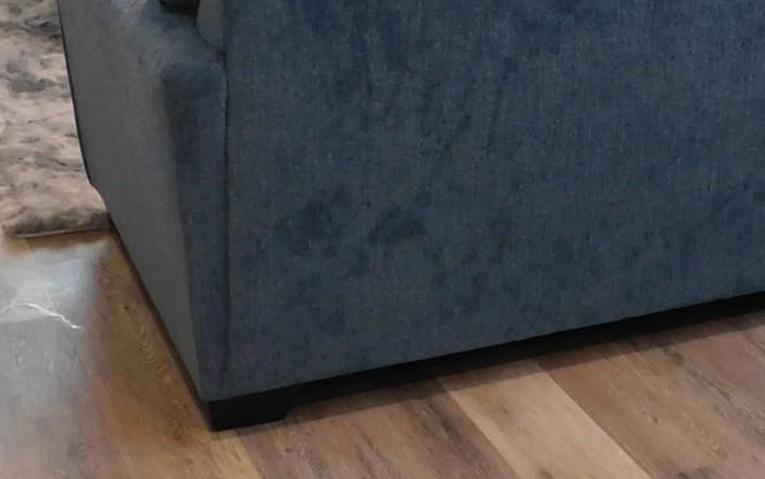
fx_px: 1585
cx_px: 498
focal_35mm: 76
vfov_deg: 16.3
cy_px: -125
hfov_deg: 27.0
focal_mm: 4
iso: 250
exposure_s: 1/30
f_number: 3
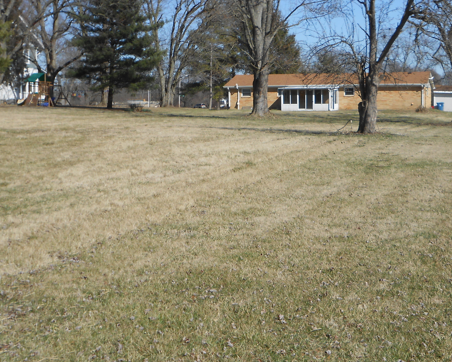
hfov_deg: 30.3
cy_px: 146
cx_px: 296
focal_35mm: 62
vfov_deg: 24.5
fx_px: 829
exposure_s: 1/800
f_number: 4.2
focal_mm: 6.8
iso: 80
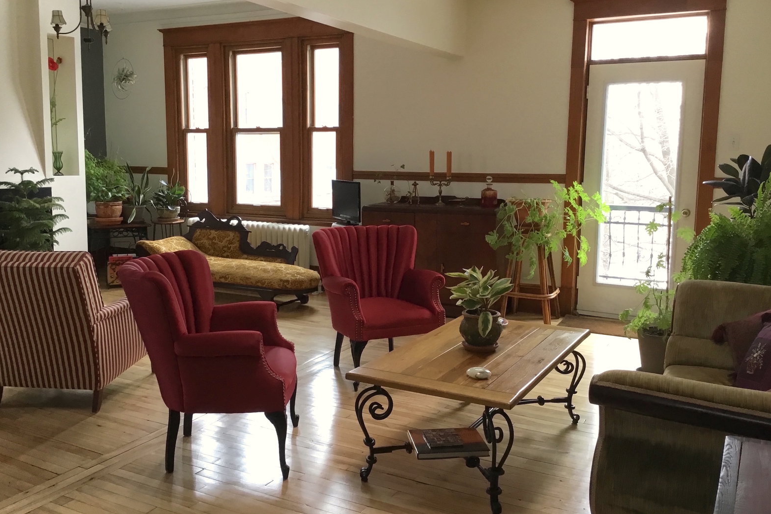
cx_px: 377
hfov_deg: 57.2
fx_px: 707
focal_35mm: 33
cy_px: 236
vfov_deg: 39.9
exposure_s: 1/30
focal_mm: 3.3
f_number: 2.4
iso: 25
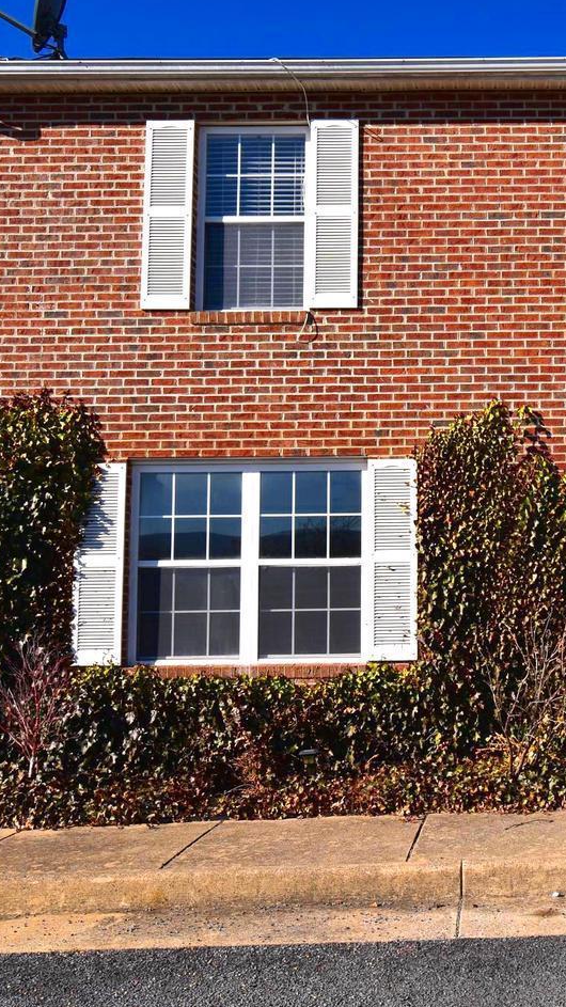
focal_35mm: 41
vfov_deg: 49.6
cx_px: 538
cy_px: 499
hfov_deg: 27.8
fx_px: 1089
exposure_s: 1/200
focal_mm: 17
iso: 100
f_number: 11
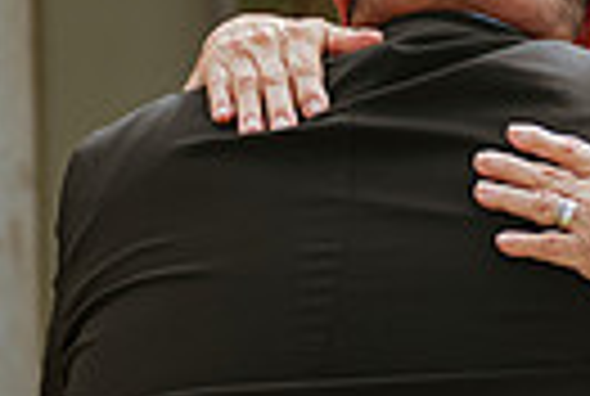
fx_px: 4205
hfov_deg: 7.9
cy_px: 245
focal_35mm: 256
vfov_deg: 5.4
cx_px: 797
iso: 100
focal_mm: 58
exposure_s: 1/1000
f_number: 2.8
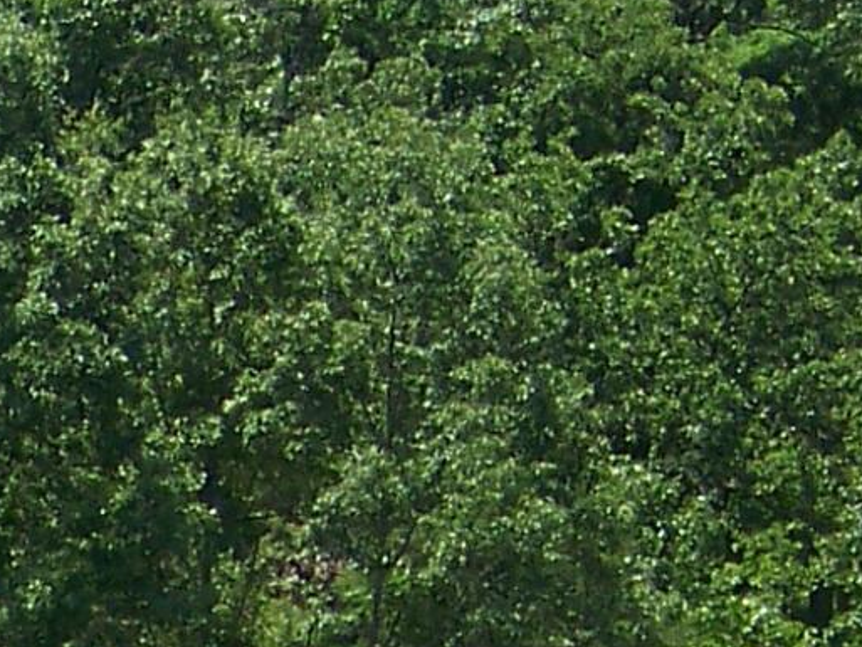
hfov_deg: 4.7
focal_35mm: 409
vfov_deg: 3.6
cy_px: 1773
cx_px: -1154
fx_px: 10187
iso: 64
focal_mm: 11.7
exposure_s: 1/500
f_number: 3.2
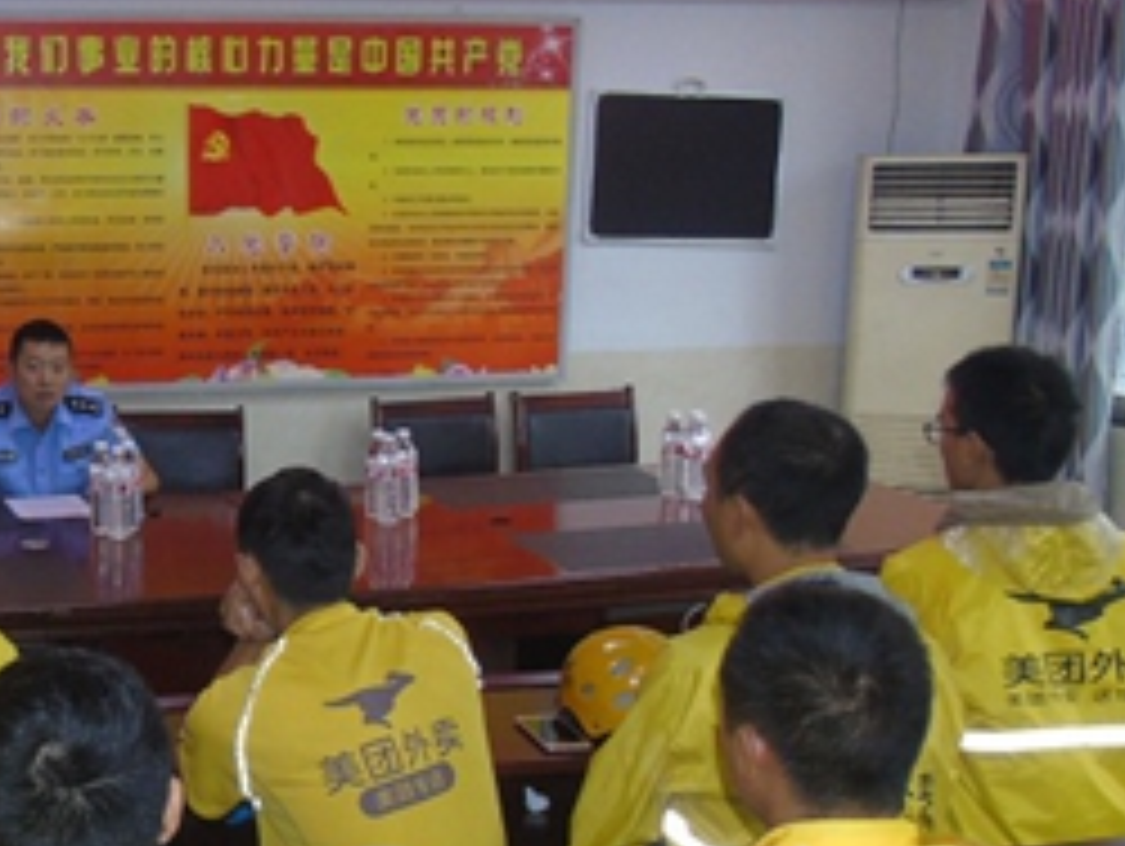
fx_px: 1627
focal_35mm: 50
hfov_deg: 36.0
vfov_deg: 29.1
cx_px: 126
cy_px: 520
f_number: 3.4
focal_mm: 4.4
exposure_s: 1/30
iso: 200
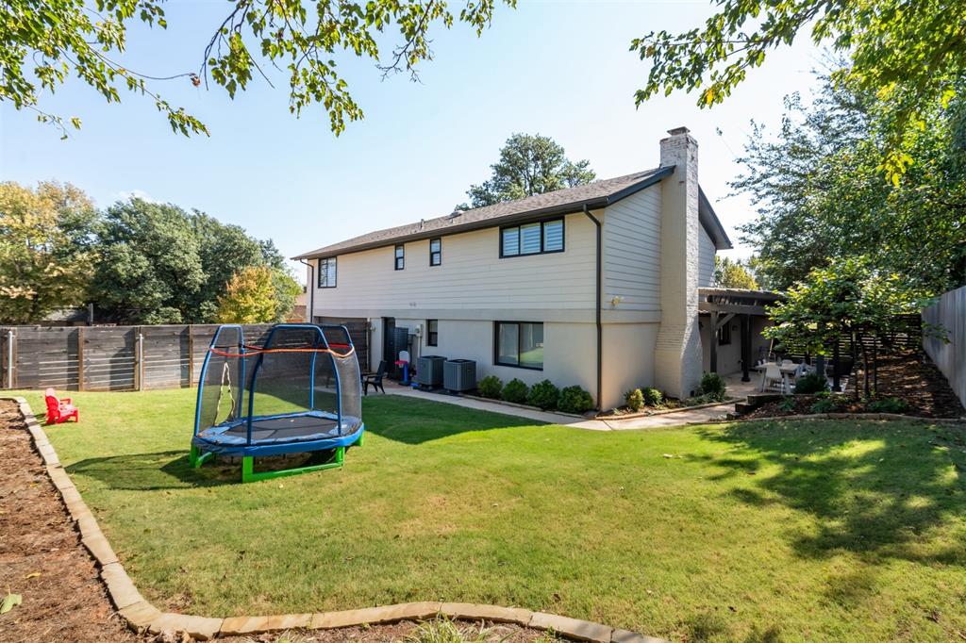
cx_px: 483
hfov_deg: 96.8
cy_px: 322
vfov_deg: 73.7
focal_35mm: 16
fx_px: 429
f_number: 7.1
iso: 200
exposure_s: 1/640
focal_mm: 16
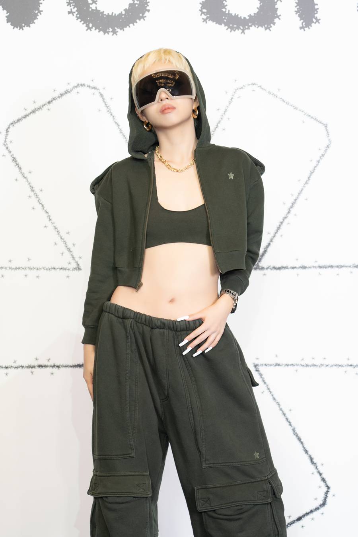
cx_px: 179
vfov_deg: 19.5
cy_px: 268
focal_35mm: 105
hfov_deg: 13.0
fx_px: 1566
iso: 500
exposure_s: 1/125
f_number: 4
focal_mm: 105
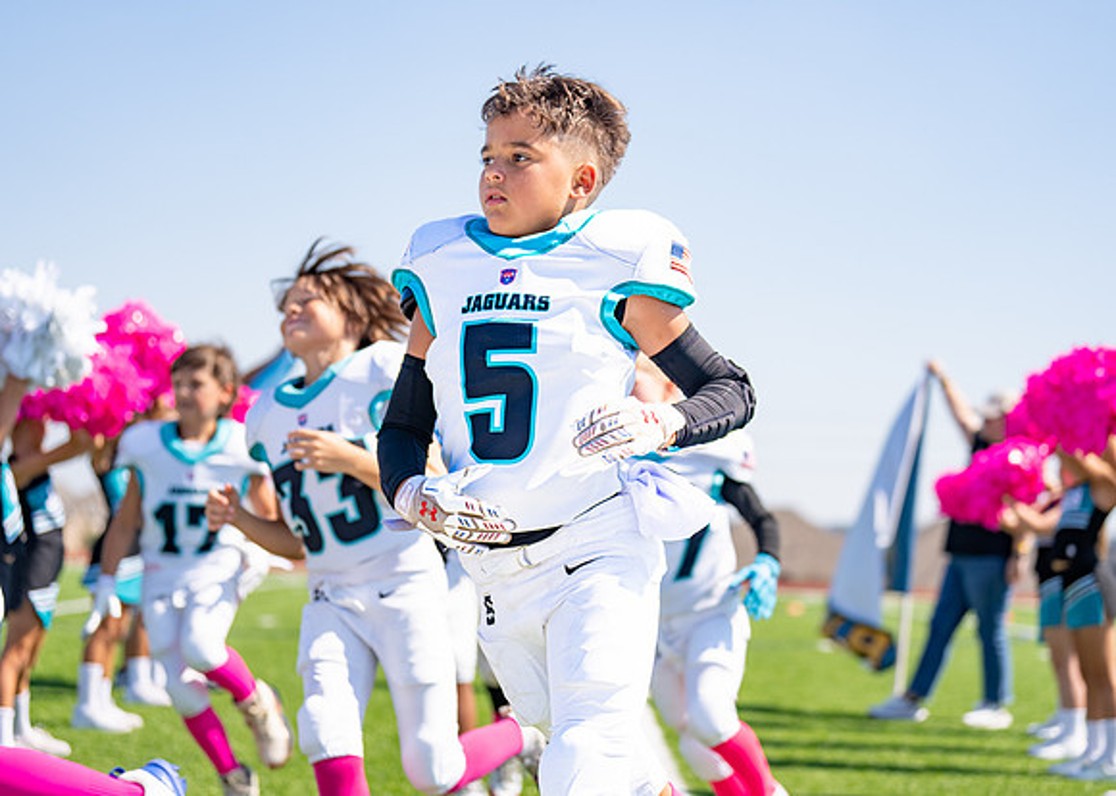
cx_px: 558
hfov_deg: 26.0
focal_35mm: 76
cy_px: 398
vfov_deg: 18.7
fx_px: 2415
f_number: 2.8
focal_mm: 70
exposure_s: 1/2000
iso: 125
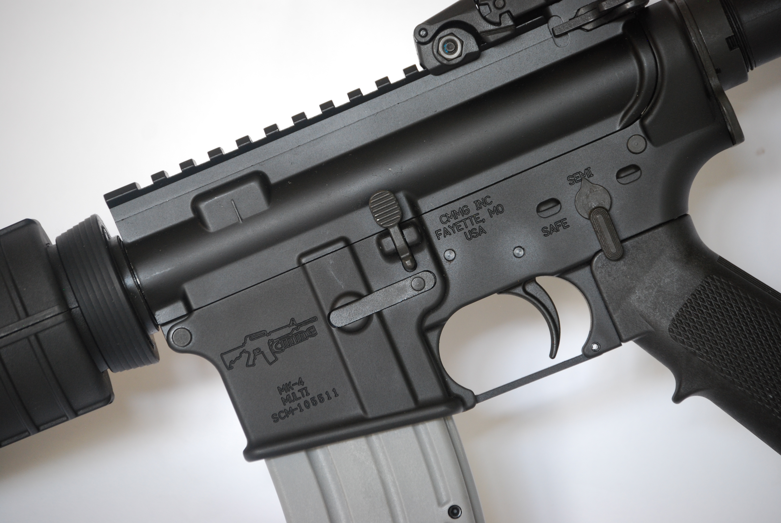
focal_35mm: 150
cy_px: 262
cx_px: 390
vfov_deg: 9.2
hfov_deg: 13.7
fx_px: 3258
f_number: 4.8
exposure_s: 1/6
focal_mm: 100
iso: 400
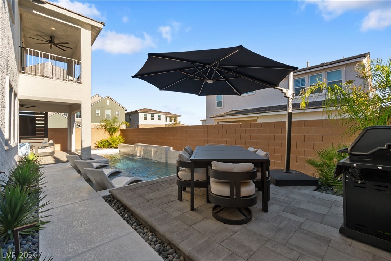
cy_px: 130
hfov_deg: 100.4
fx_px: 163
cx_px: 196
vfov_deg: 77.3
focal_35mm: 15
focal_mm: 10
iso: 400
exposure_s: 1/500
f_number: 8
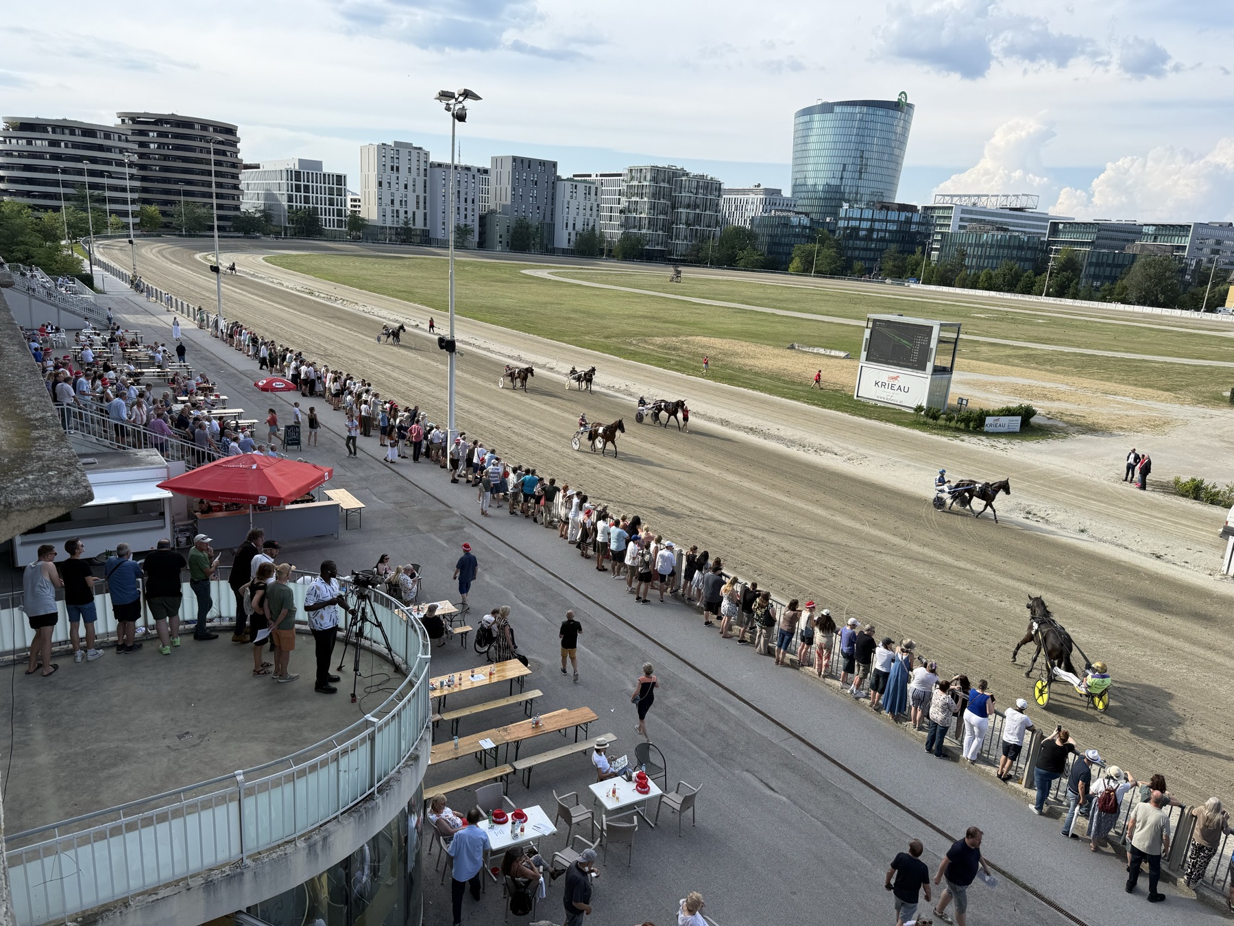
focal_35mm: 24
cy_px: 463
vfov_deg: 56.8
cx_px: 617
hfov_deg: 71.6
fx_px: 856
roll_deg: -4.7
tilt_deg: -15.6
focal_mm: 6.76
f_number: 1.78
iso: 80
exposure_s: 1/2232
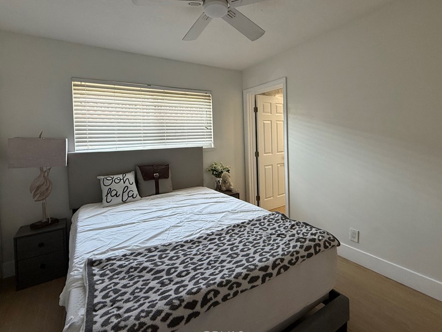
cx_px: 222
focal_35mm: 17
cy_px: 142
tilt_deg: -1.1
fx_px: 217
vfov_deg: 74.3
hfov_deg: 91.0
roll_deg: +1.1
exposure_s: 1/120
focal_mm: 2.22
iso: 200
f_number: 2.2
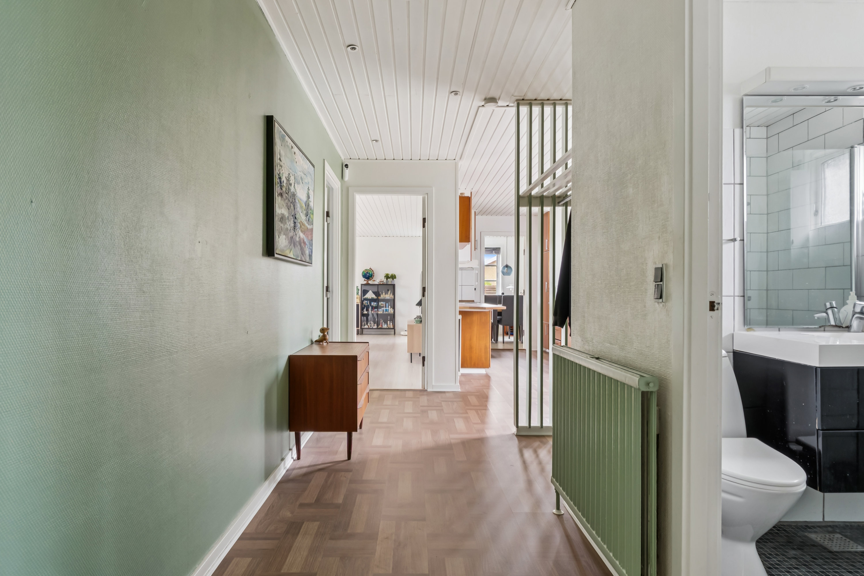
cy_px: 288
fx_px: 540
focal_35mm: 22
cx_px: 432
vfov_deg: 56.1
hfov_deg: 77.3
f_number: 8
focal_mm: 15
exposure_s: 1/1.25
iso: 200
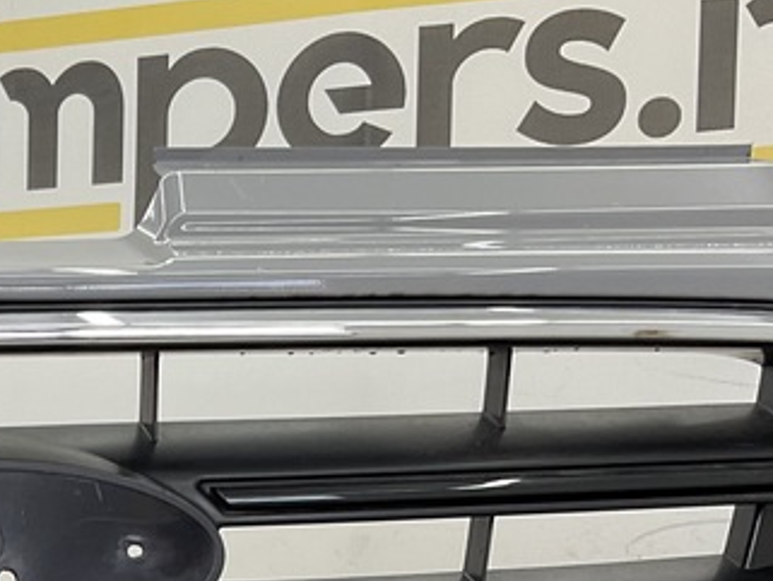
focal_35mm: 91
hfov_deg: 20.5
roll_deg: +0.0
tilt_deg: -12.1
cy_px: 863
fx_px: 2033
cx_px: -94
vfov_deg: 15.1
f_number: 1.8
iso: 32
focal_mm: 3
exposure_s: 1/100
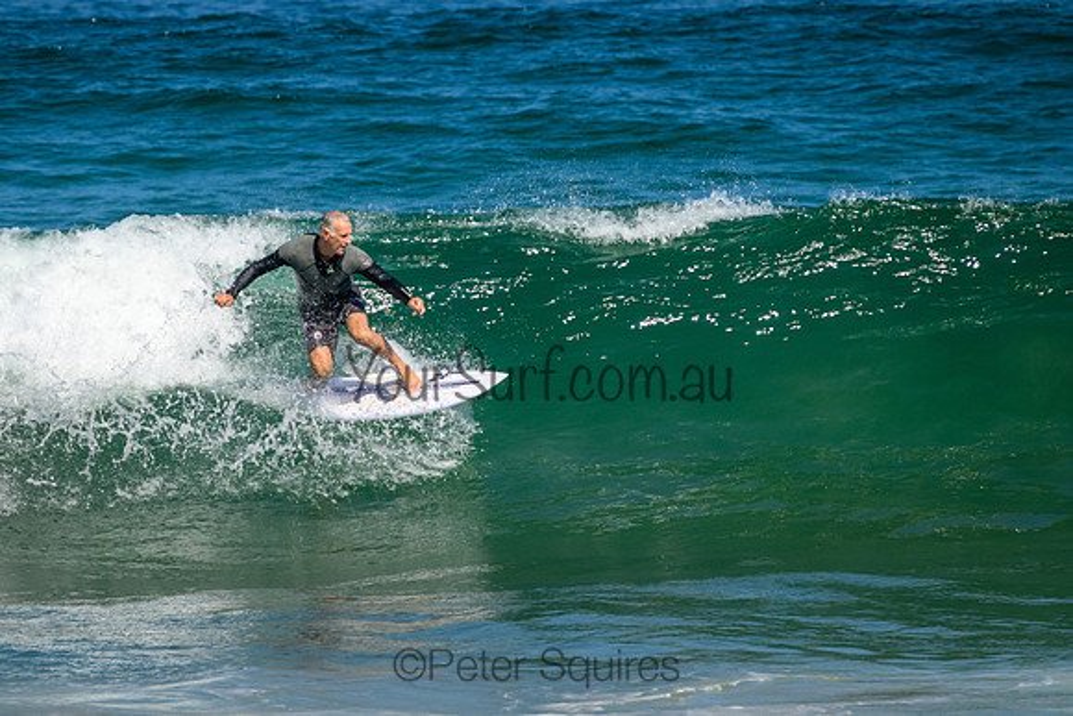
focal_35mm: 920
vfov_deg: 1.5
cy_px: 306
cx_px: 458
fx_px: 27436
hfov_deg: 2.2
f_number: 11
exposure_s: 1/2000
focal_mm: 800
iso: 1100
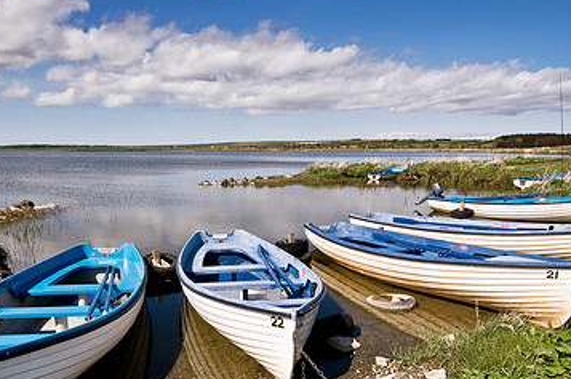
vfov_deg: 46.3
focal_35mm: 27
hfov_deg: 67.4
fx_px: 425
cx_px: 238
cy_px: 287
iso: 400
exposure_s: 1/640
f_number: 14
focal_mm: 11
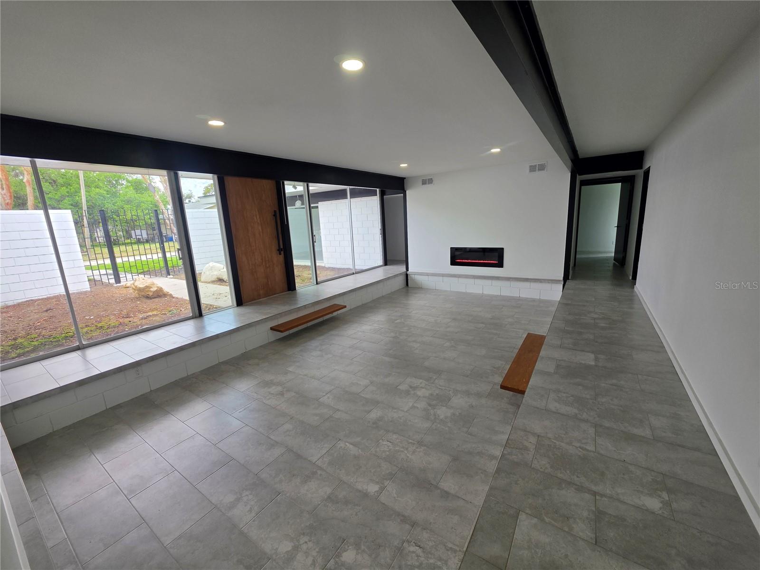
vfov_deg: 89.9
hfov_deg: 106.2
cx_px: 380
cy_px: 285
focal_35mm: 13
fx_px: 285
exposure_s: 1/120
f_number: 1.9
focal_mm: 2.2
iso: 20
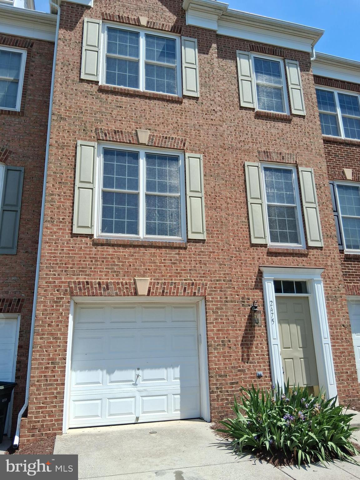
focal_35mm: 26
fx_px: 361
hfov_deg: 53.1
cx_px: 180
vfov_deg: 67.3
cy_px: 240
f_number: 1.8
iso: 25
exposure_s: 1/482
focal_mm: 3.98
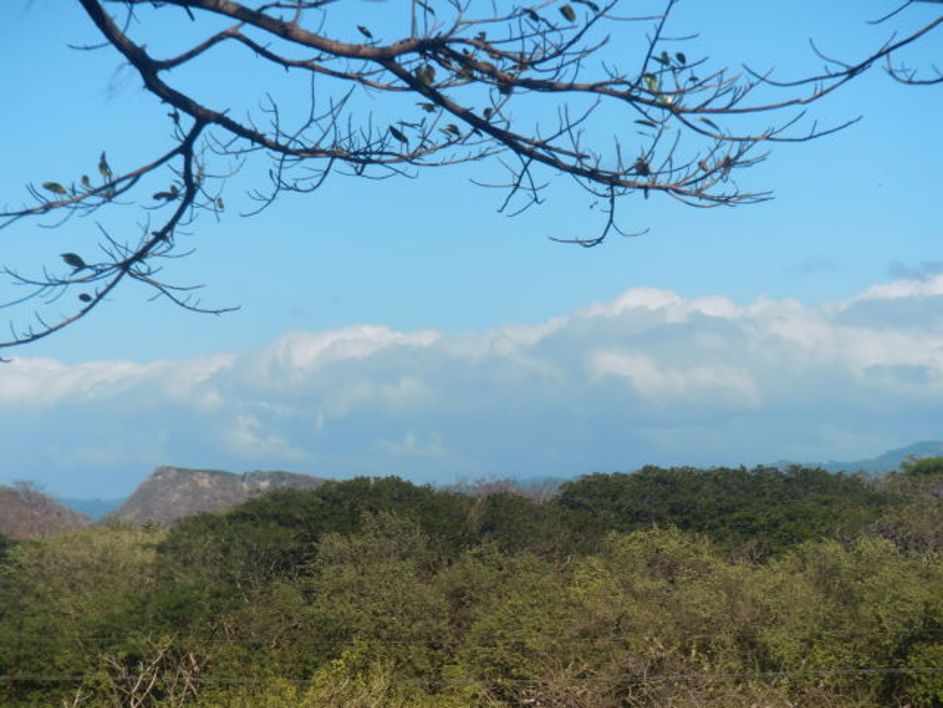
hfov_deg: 17.3
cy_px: 354
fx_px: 3106
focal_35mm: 114
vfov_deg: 13.0
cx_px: 472
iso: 64
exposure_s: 1/125
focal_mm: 19.98
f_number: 12.4
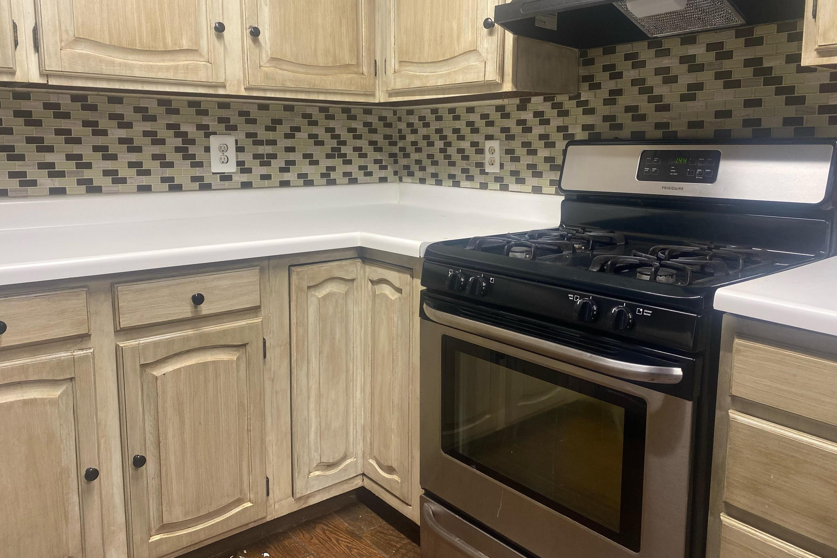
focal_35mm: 28
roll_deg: -0.3
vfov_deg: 46.3
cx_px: 430
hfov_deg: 65.5
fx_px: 651
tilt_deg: -9.2
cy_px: 241
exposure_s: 1/60
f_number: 1.8
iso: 125
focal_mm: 4.25
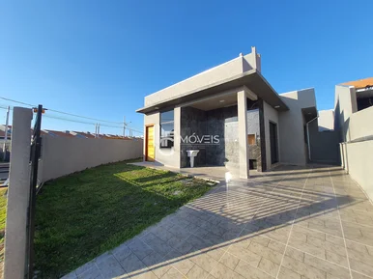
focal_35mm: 13
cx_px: 186
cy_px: 140
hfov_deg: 106.2
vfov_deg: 89.9
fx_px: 140
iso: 50
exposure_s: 1/678
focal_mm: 1.74
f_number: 2.2
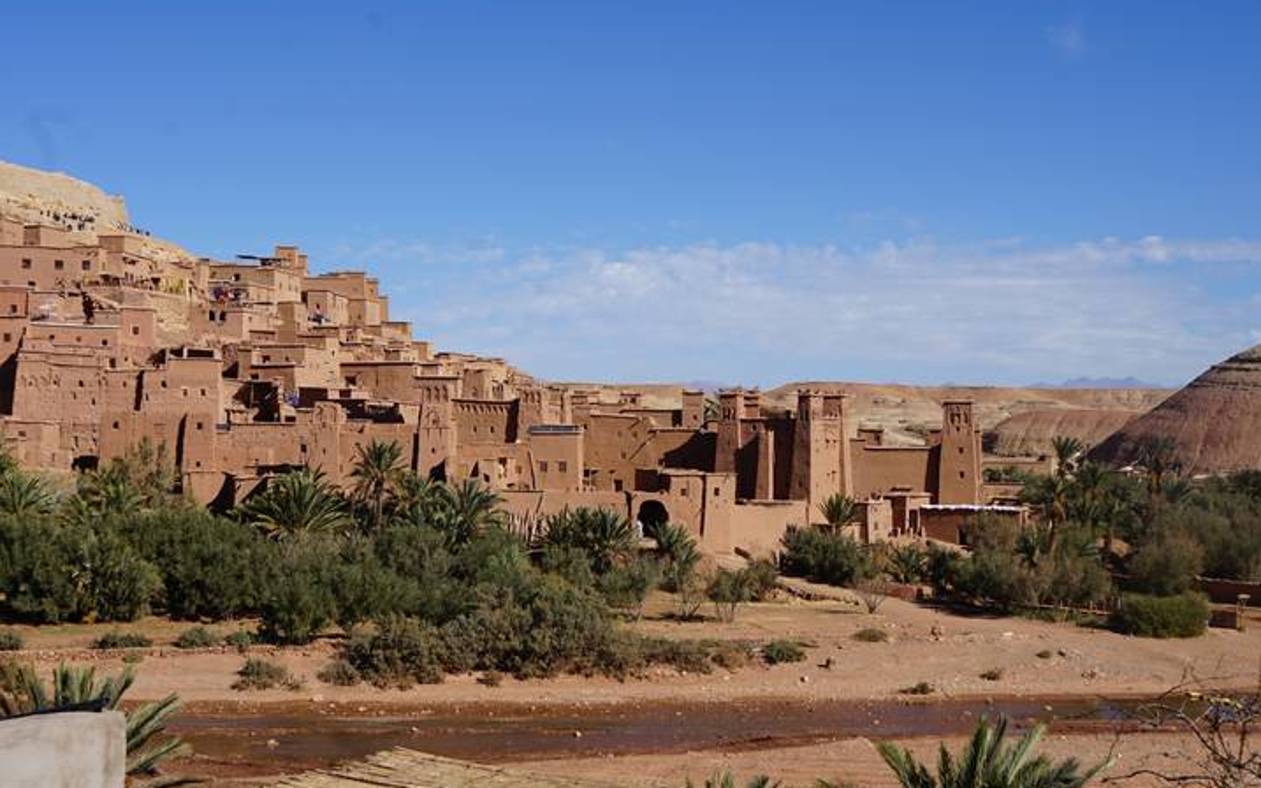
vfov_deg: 29.9
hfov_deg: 46.2
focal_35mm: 43
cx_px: 631
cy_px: 403
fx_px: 1478
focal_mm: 28
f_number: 11
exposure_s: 1/250
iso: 100
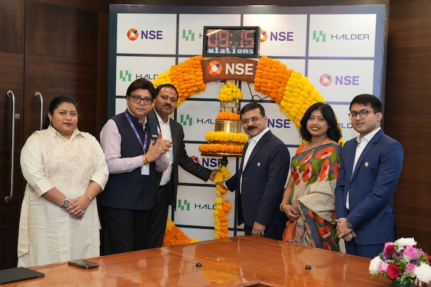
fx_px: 647
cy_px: 144
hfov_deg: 36.9
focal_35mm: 54
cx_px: 216
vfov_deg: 25.1
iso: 1600
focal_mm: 54
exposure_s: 1/125
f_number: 6.3
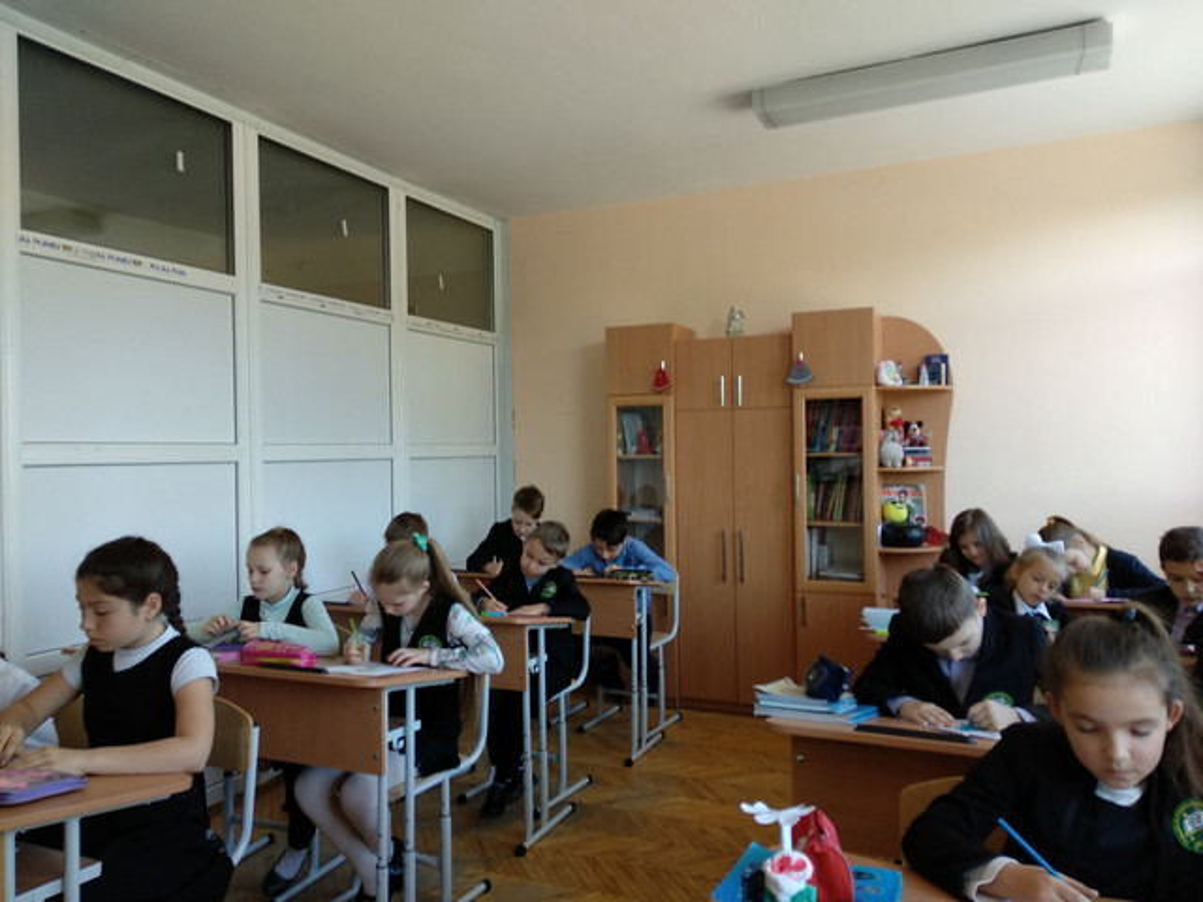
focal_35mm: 26
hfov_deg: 67.3
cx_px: 602
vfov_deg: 53.1
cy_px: 451
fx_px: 904
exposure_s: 1/50
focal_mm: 3.81
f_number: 2.2
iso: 250
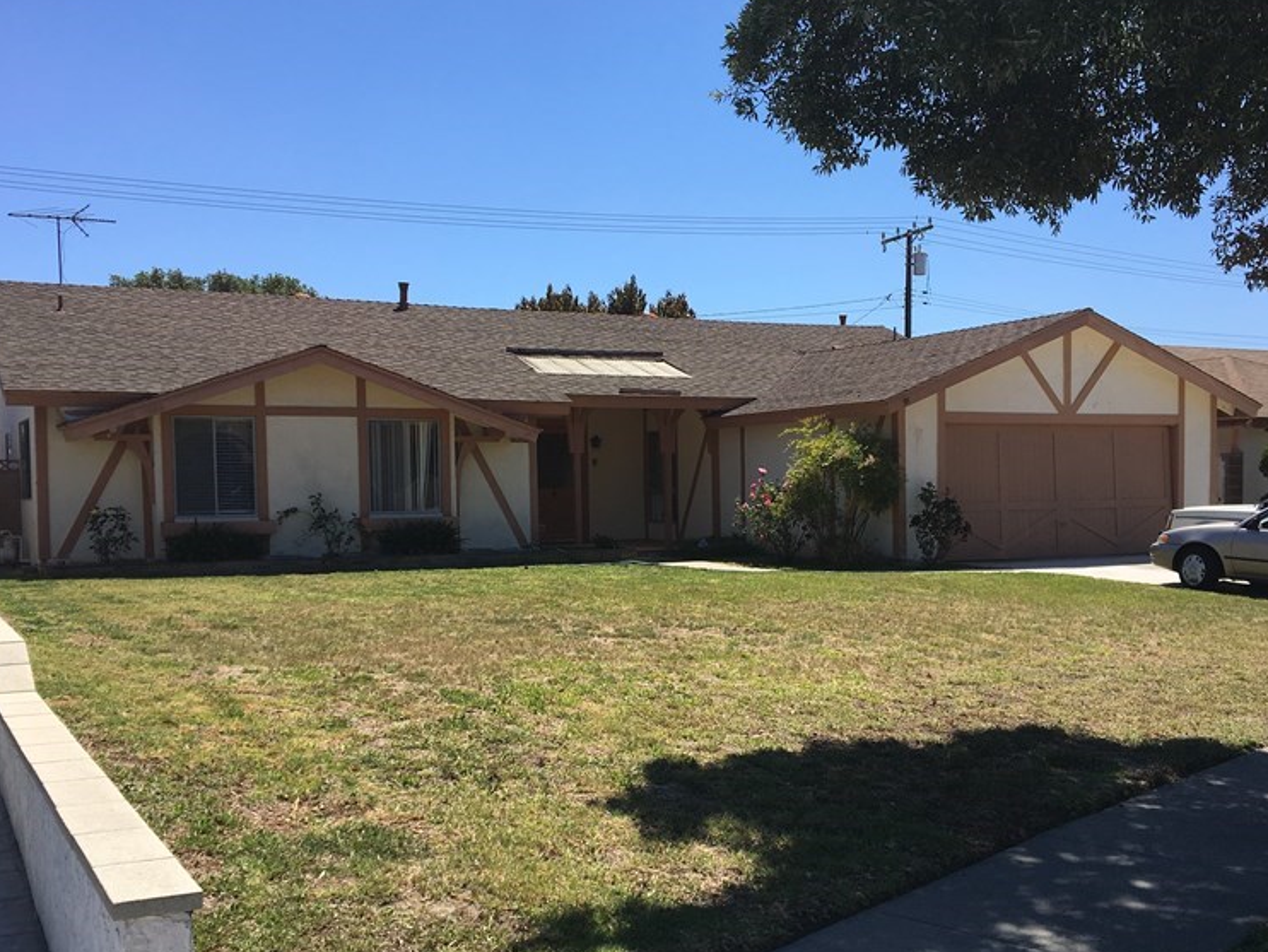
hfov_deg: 46.8
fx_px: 1466
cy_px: 552
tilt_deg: -2.6
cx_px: 666
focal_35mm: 40
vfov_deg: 35.9
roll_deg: -0.4
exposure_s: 1/1789
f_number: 2.2
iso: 25
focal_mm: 4.15
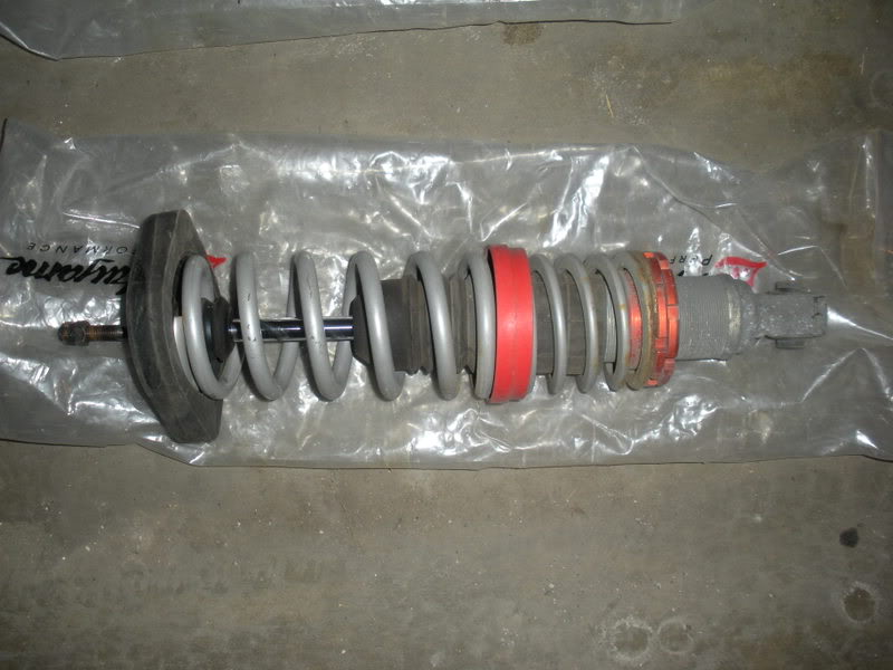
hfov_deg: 51.4
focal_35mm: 36
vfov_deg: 39.7
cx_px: 446
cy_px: 335
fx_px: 929
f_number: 3.5
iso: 64
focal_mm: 6.3
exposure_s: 1/60
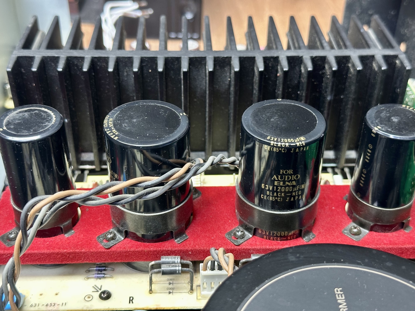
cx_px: 208
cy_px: 156
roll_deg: -0.1
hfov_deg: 39.7
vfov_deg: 30.3
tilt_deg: -34.9
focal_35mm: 48
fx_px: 575
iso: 200
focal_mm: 6.86
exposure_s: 1/33
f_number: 1.78
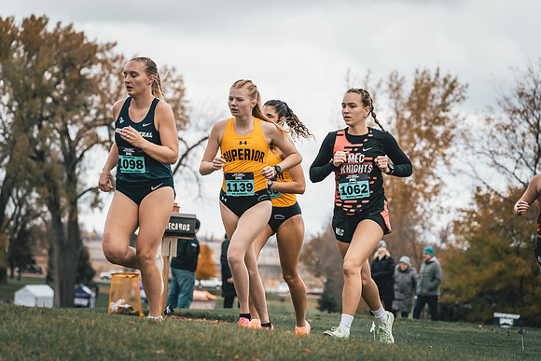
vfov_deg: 7.8
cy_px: 180
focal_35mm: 176
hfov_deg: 11.7
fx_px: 2641
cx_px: 270
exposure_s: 1/800
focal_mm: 174
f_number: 6.3
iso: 400
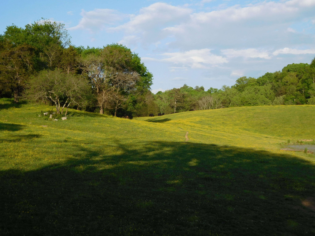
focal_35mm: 50
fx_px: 455
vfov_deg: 29.1
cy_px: 118
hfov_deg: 38.2
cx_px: 158
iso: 125
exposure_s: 1/800
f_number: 4.1
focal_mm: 8.9
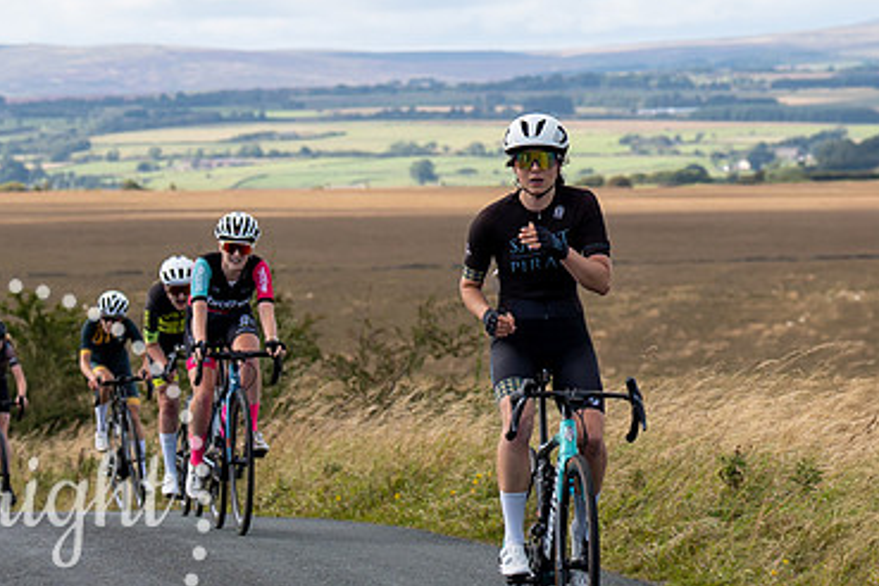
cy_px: 26
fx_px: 6055
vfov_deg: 5.5
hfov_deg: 8.3
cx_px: 548
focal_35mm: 248
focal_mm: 70
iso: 100
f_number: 4
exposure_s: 1/800
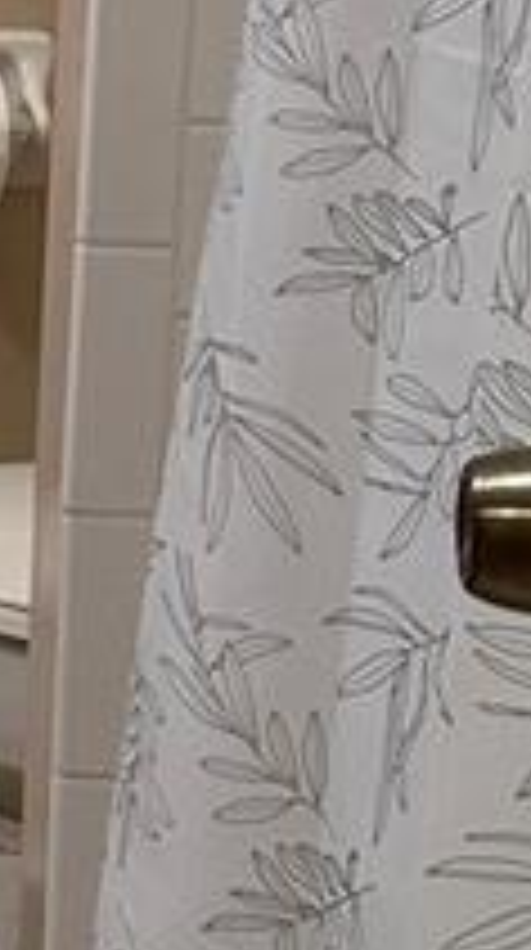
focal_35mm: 149
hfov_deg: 7.6
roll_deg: -1.0
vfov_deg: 14.2
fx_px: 3746
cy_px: -45
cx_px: -720
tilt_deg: -10.9
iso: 160
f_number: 1.78
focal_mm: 6.86
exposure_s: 1/120
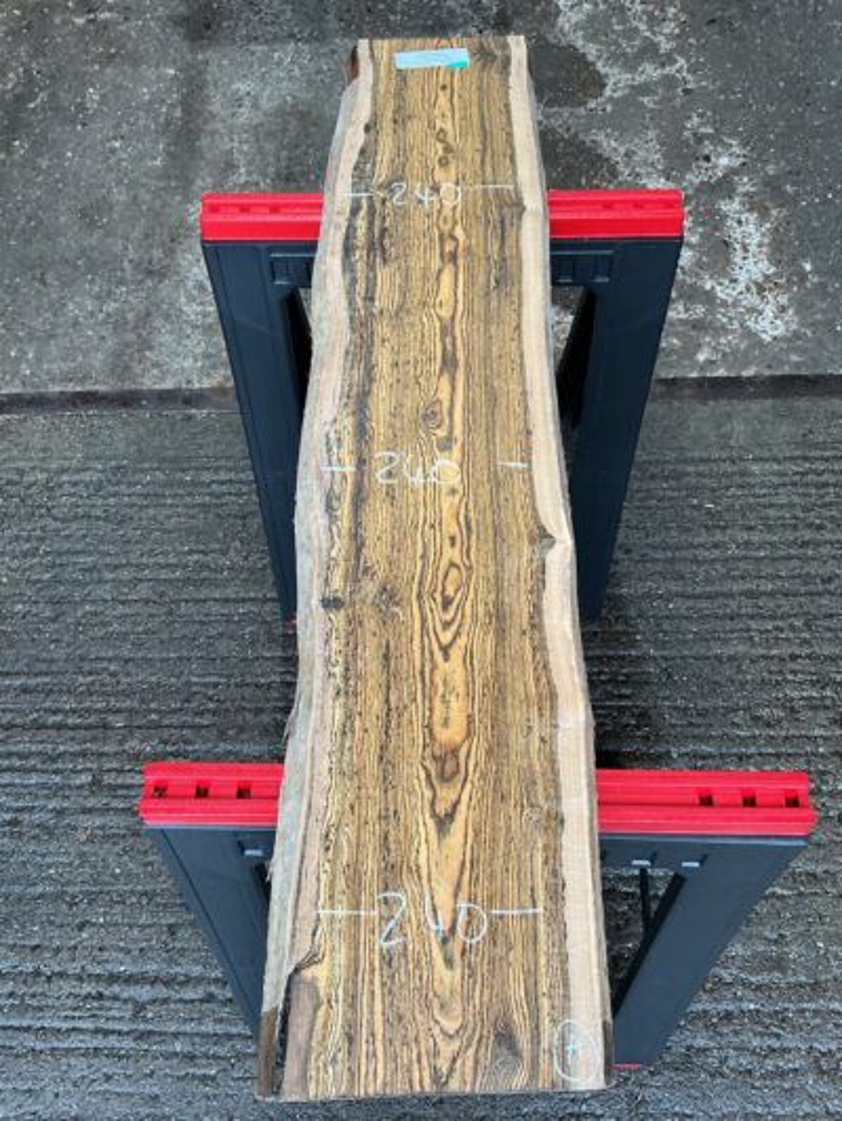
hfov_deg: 48.2
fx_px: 940
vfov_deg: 61.6
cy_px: 560
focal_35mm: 29
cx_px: 421
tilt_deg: -64.0
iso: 50
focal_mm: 3
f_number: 1.8
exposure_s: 1/50
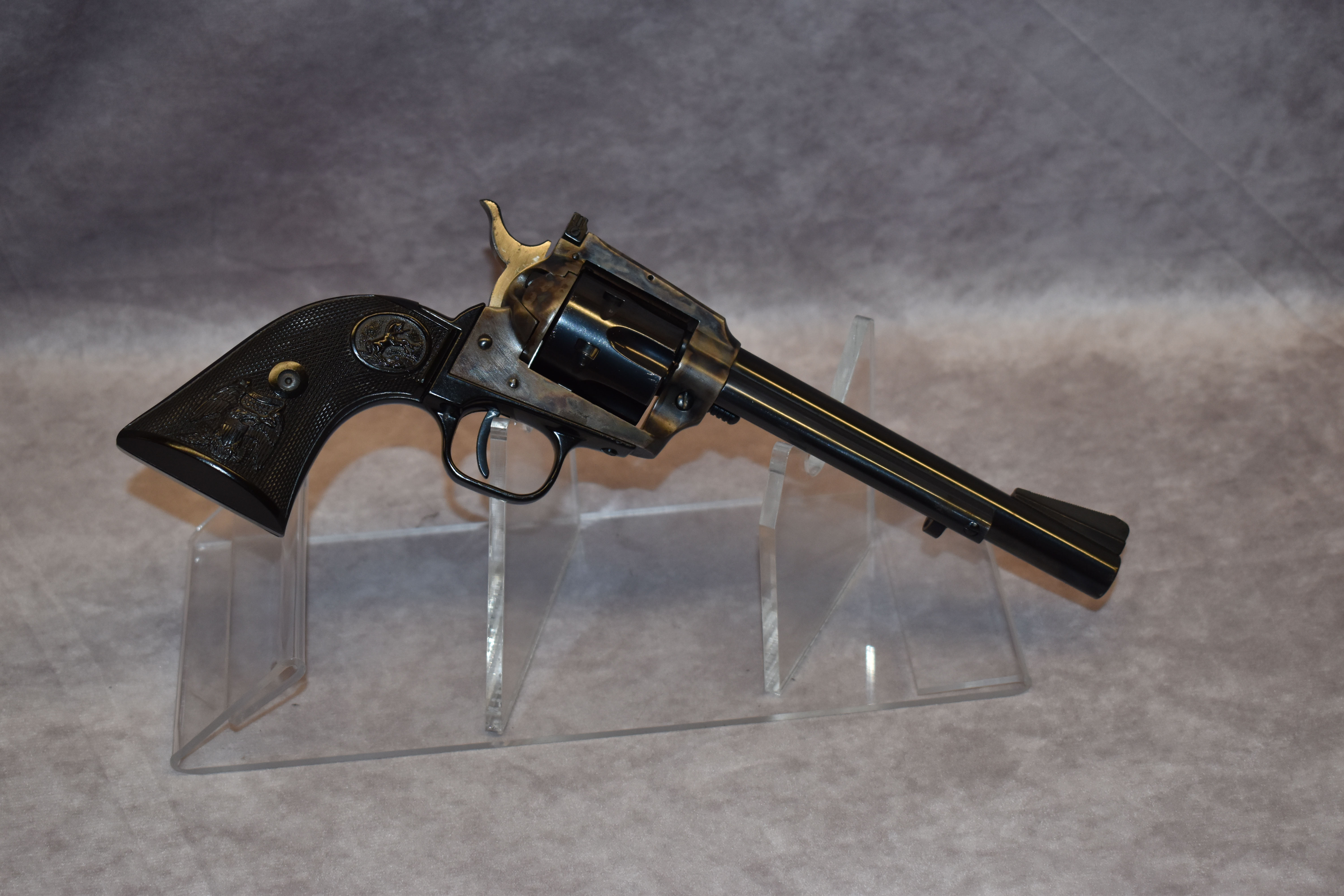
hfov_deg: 31.9
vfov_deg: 21.6
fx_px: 2352
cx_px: 672
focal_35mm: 63
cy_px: 448
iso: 720
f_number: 5
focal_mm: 42
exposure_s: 1/200
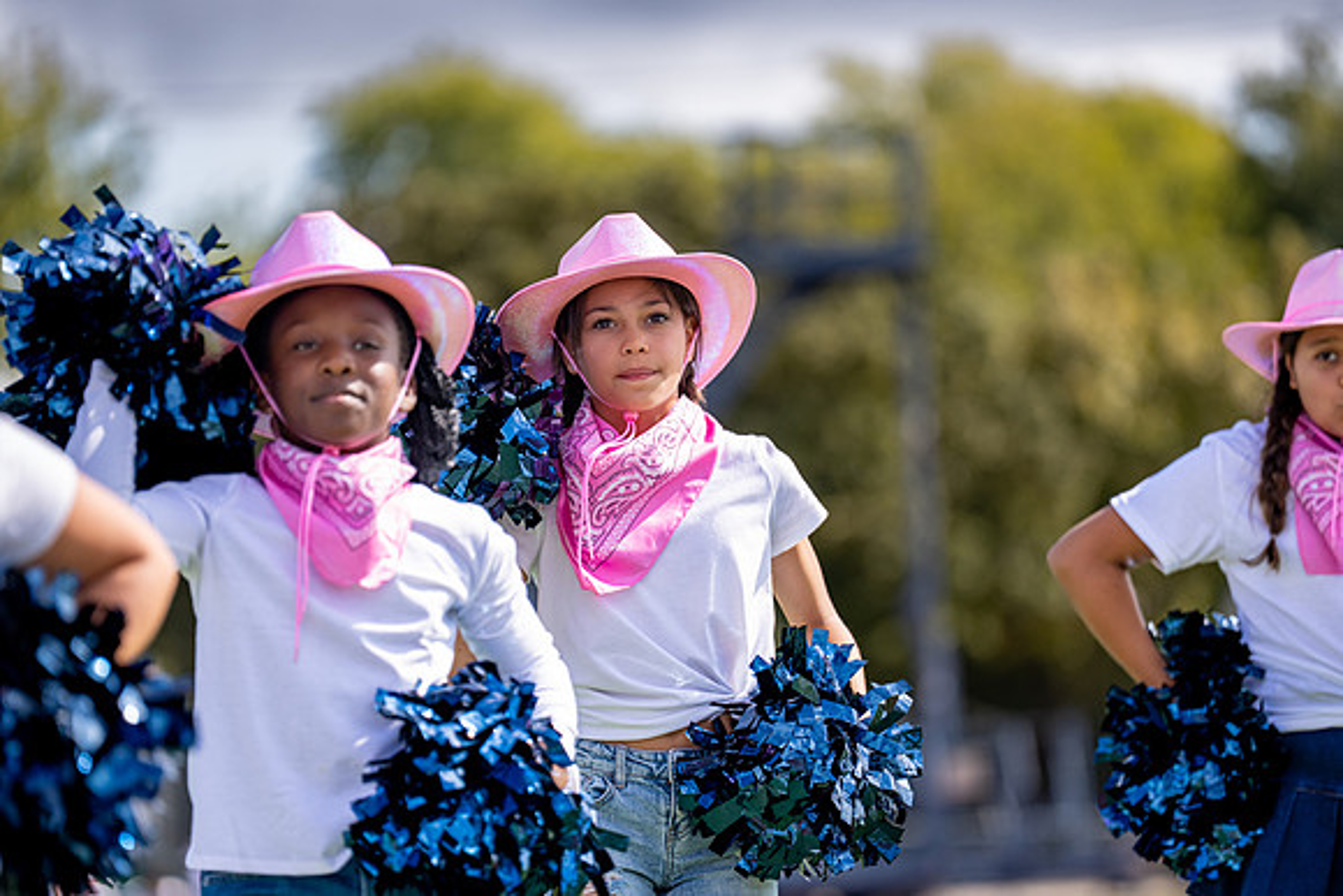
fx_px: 8294
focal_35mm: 222
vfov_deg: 6.2
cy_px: 496
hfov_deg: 9.3
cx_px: 669
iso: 250
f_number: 2.8
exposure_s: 1/4000
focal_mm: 180
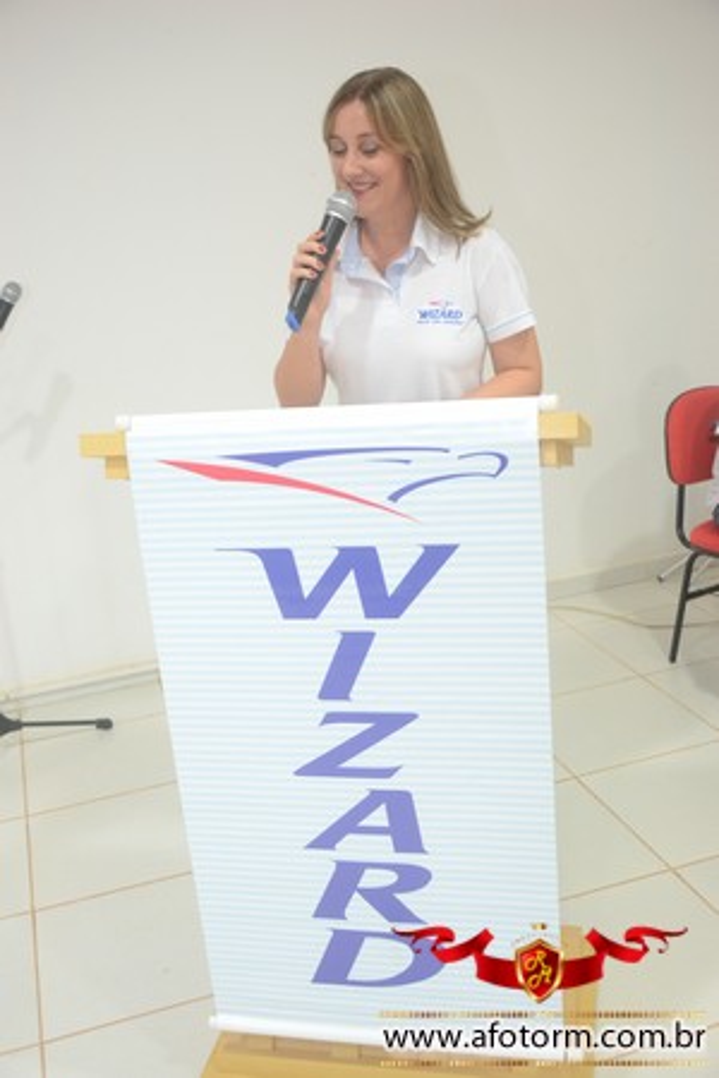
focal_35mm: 39
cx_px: 360
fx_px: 1168
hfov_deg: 34.2
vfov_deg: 49.6
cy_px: 539
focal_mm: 26
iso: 1600
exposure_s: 1/60
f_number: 3.8
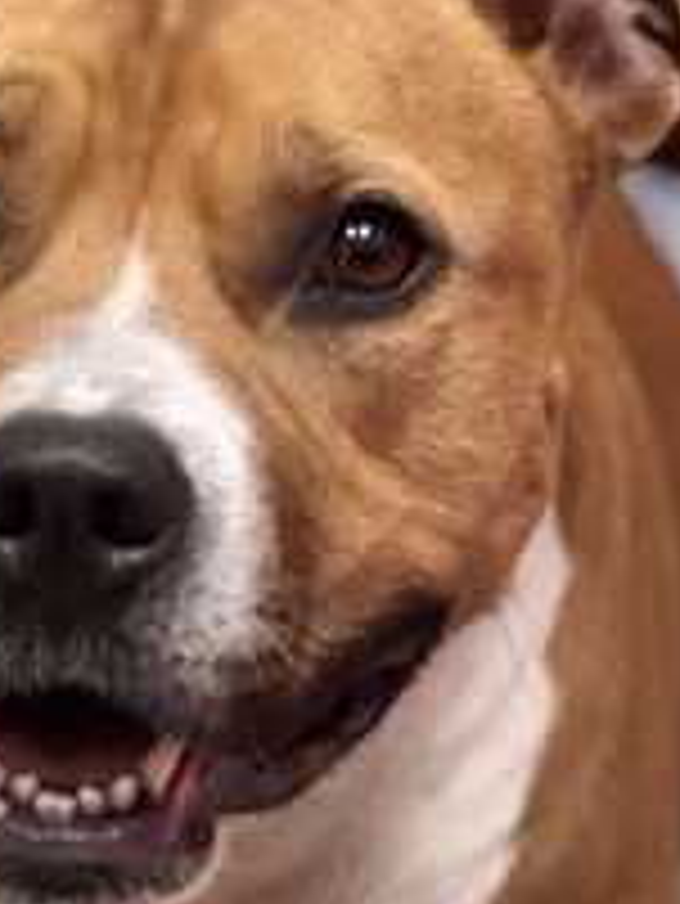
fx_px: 5599
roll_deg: -9.8
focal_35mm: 214
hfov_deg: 6.9
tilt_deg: -21.9
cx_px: 86
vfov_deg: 9.2
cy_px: 589
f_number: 2.8
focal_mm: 9
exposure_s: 1/40
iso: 250
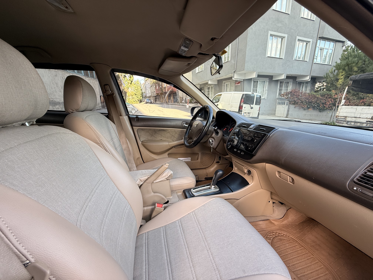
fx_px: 151
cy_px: 140
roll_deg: +0.6
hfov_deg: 102.1
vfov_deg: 85.7
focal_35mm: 14
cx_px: 186
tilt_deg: -15.7
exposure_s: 1/99
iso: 64
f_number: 2.2
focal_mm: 2.22
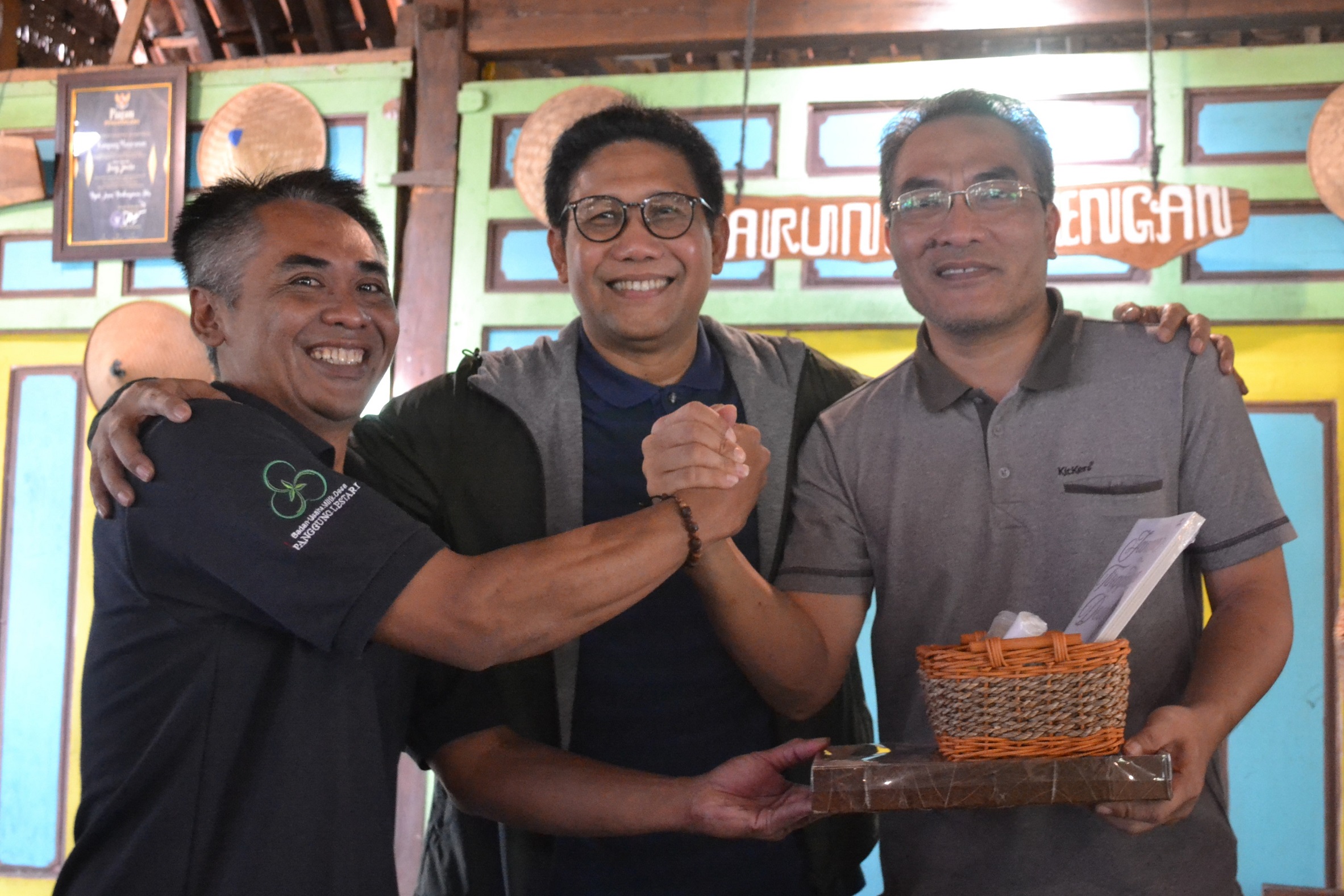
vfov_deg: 40.0
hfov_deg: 57.2
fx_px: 1232
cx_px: 672
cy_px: 448
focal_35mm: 33
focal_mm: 22
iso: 3200
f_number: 4
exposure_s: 1/40
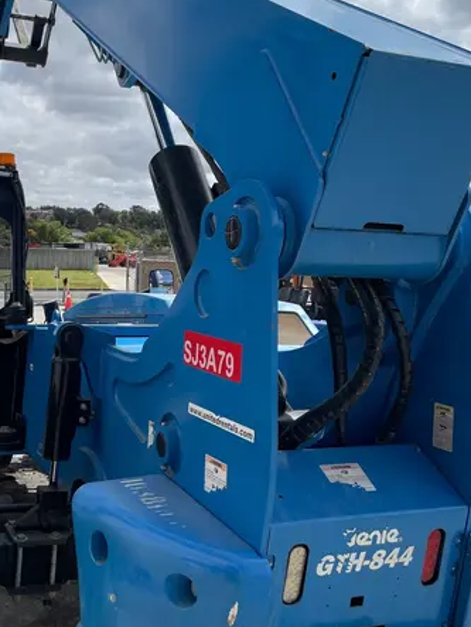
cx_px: 151
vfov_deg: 43.7
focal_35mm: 43
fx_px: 779
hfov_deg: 33.3
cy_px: 271
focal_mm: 4.2
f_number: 1.6
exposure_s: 1/5814
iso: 50
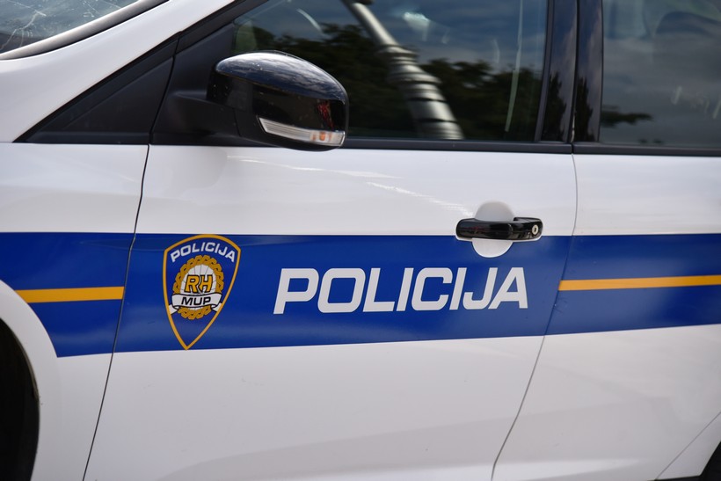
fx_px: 2404
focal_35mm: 120
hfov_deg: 17.1
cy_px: 240
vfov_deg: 11.4
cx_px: 360
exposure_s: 1/4000
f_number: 4
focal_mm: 120
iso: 1000
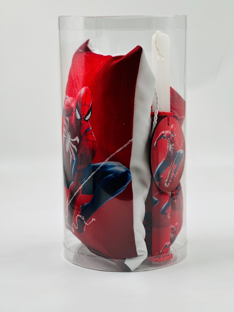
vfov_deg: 25.3
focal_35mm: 77
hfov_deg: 19.1
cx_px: 117
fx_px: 694
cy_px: 156
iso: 32
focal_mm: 9
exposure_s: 1/100
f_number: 2.8
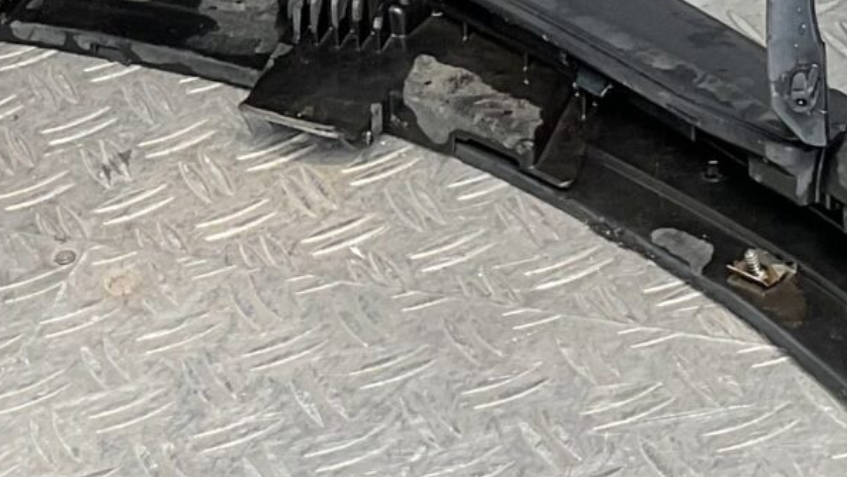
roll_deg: +12.9
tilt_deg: -34.5
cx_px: -16
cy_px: 3
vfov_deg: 8.9
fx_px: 3055
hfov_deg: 15.5
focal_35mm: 136
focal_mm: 3
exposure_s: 1/355
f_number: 1.8
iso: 16
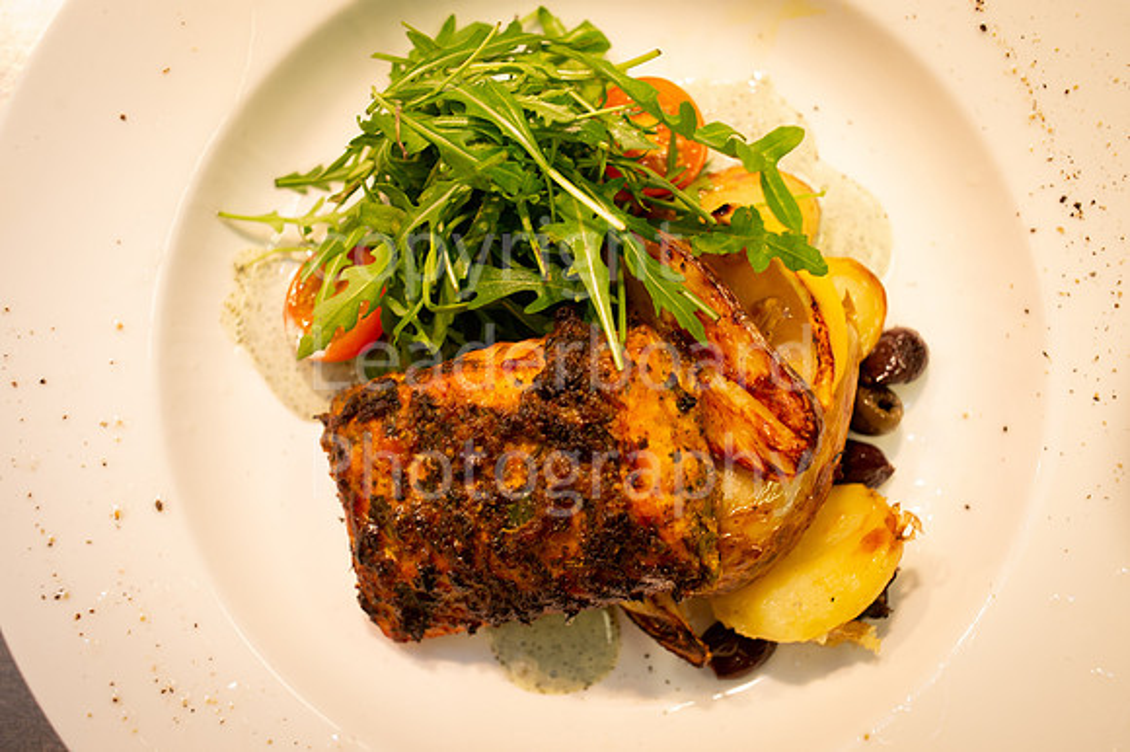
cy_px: 376
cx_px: 565
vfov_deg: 37.8
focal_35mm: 35
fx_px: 1098
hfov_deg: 54.5
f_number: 5.6
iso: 800
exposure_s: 1/60
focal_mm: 35
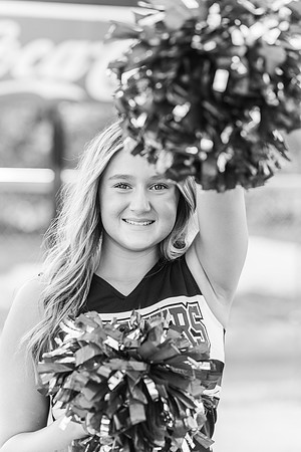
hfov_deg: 16.1
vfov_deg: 23.9
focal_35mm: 85
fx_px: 1066
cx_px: 150
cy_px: 226
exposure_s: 1/500
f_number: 2.8
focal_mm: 85
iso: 200
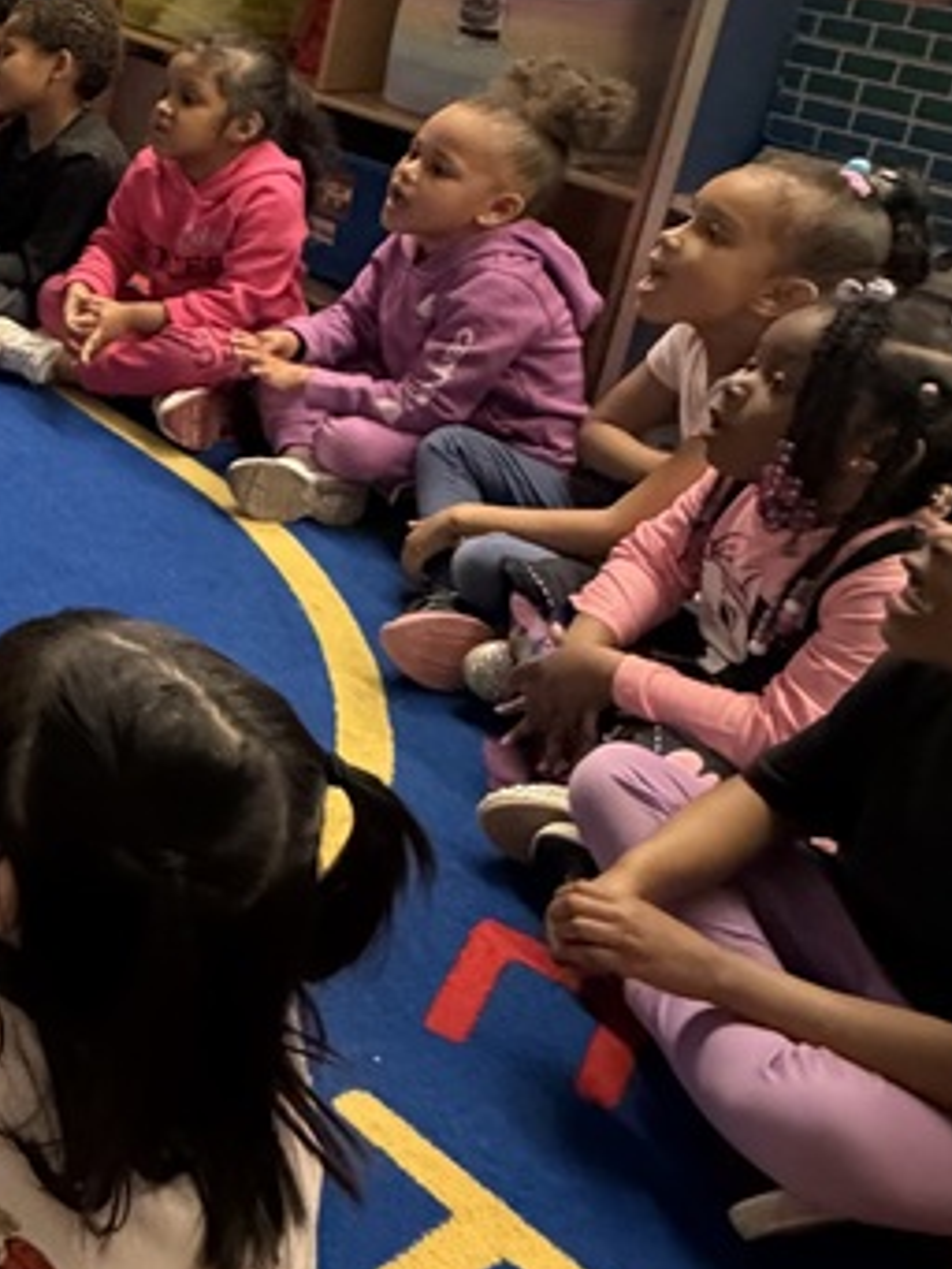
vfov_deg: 43.2
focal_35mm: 42
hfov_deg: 26.5
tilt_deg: -21.5
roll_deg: -2.1
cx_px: -416
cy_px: 305
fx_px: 1539
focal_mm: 2.22
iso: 800
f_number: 2.2
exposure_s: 1/60
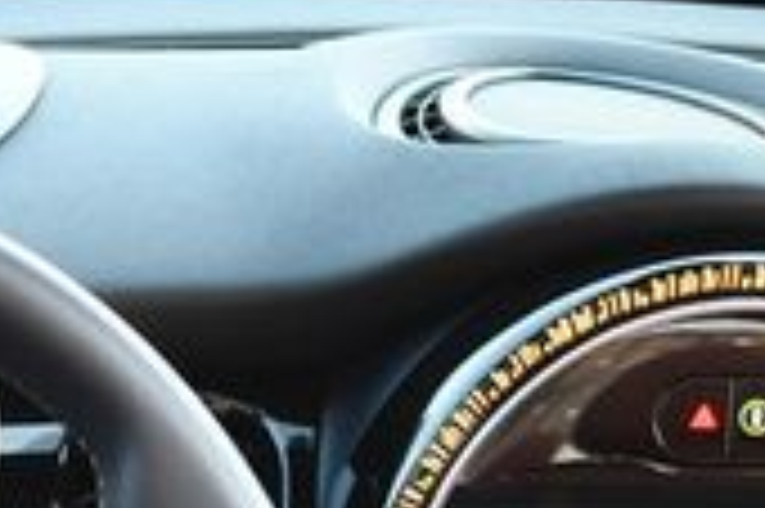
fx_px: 3206
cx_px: -50
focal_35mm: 151
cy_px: 904
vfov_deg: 8.7
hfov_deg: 13.4
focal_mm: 20
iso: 800
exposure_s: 1/250
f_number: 3.8
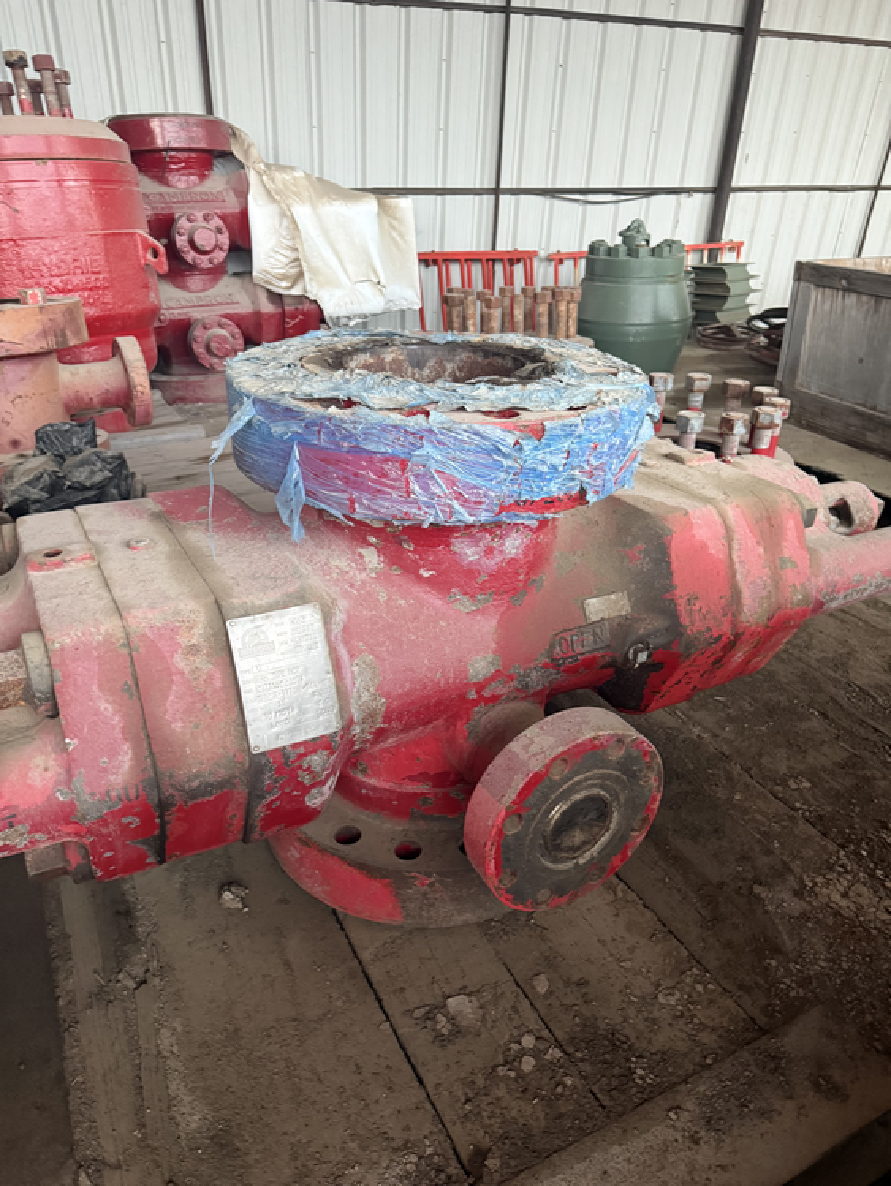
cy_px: 593
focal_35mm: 24
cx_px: 446
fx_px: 823
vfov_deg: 71.6
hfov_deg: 56.8
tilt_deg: -26.7
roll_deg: -3.1
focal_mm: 6.76
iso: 500
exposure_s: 1/60
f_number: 1.78
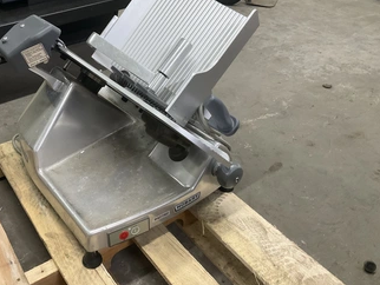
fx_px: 395
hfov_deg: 50.9
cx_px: 148
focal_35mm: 36
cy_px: 137
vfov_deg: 39.7
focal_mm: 3
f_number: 1.8
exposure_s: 1/60
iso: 160
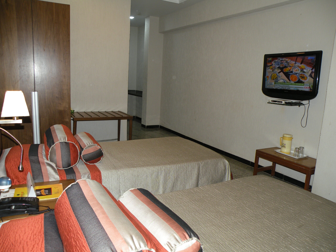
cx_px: 168
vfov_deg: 51.4
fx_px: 262
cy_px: 126
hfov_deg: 65.3
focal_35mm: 27
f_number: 2.8
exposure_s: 1/30
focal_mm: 4.7
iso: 74
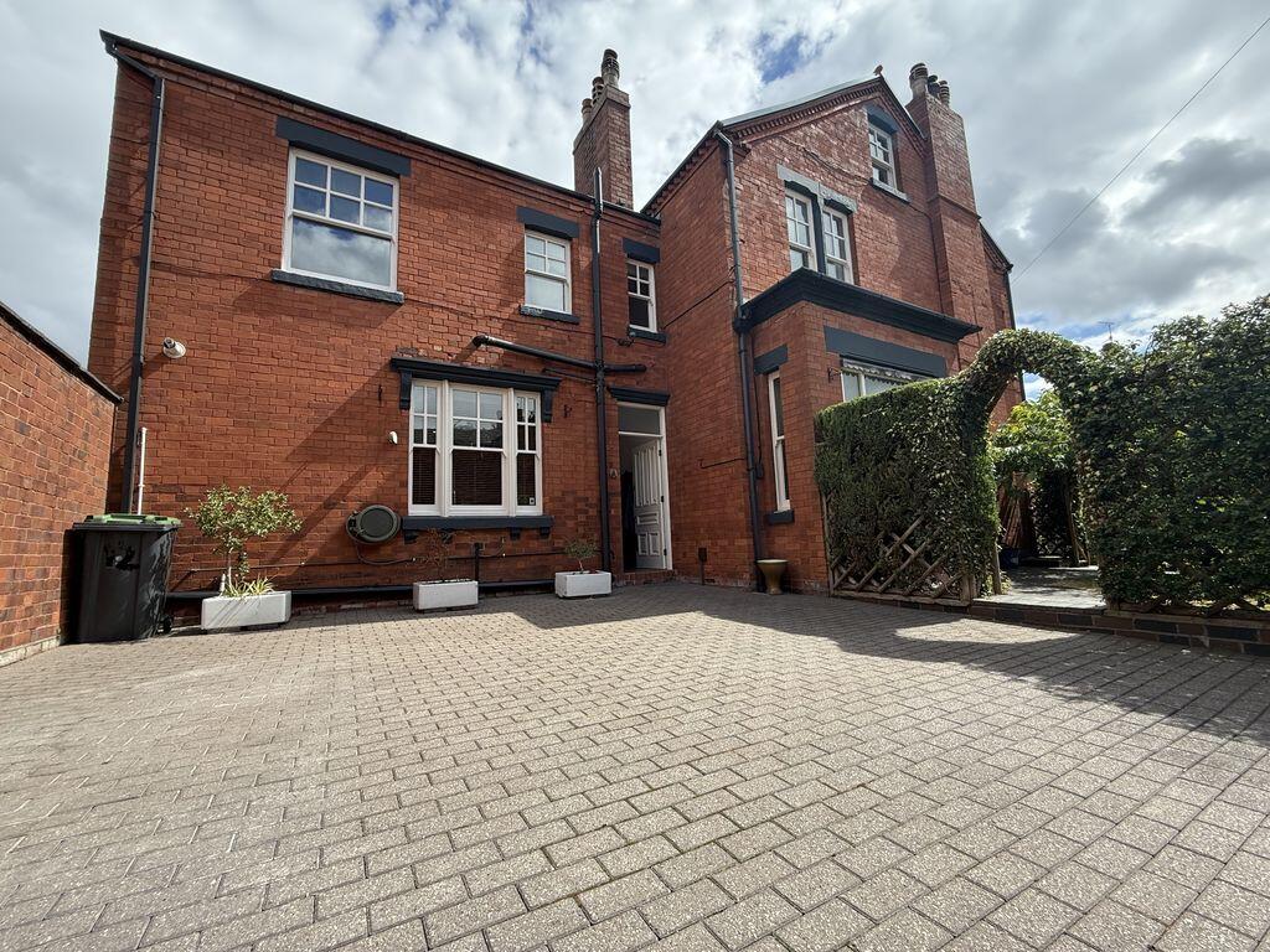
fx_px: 514
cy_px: 476
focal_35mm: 14
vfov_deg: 85.7
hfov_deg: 102.1
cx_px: 635
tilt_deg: +7.4
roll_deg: +2.6
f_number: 2.2
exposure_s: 1/742
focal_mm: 2.22
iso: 50
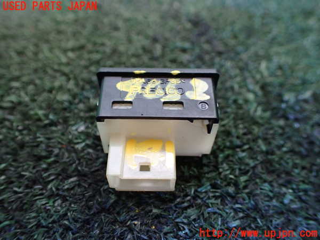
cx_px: 160
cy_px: 120
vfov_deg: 46.8
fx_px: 277
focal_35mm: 30
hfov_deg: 60.0
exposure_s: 1/30
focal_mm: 5.4
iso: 1000
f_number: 2.3
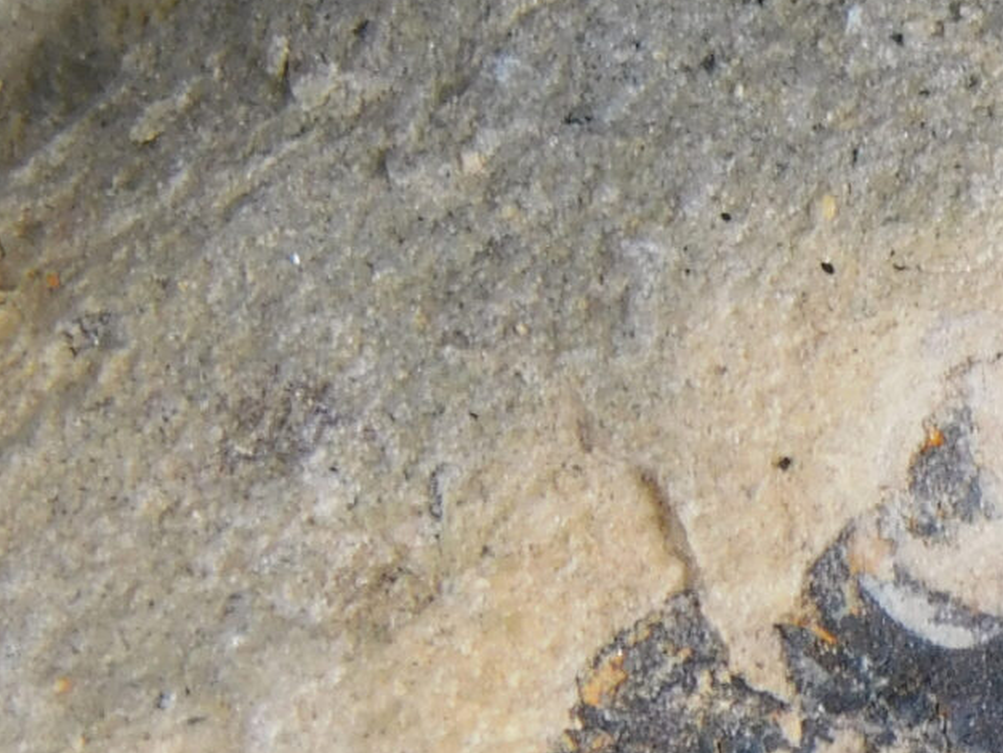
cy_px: 939
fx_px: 20145
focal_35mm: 695
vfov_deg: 2.1
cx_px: 1687
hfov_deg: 2.8
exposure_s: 1/40
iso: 125
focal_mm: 30.1
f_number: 5.3
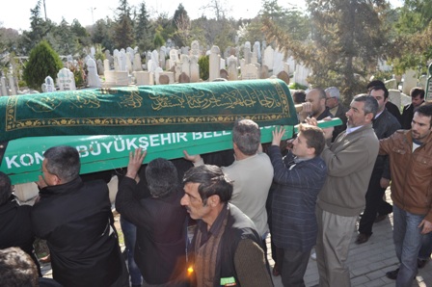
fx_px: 360
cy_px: 144
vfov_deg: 43.5
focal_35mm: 30
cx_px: 216
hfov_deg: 62.0
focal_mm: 20
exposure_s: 1/200
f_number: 8
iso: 200
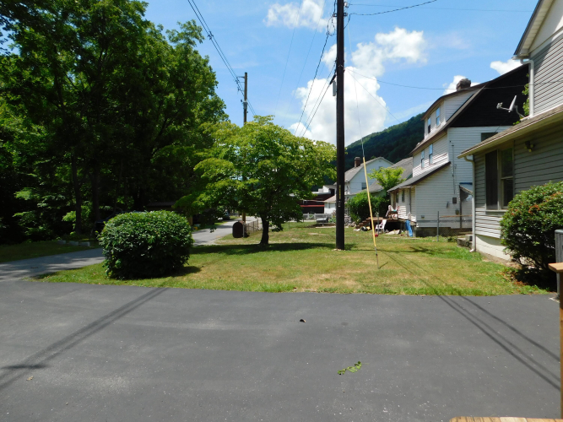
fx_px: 374
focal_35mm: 23
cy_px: 211
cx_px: 282
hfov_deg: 73.9
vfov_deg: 58.9
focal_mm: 4
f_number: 3
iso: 125
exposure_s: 1/1250
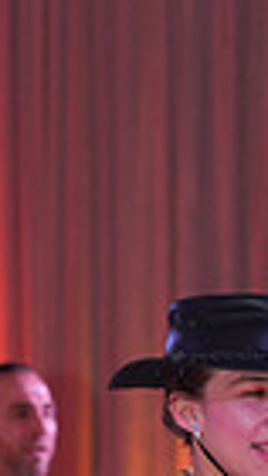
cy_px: 955
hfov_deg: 3.2
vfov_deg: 5.6
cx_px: 544
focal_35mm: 374
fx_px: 4714
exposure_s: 1/200
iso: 1600
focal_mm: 86
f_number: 5
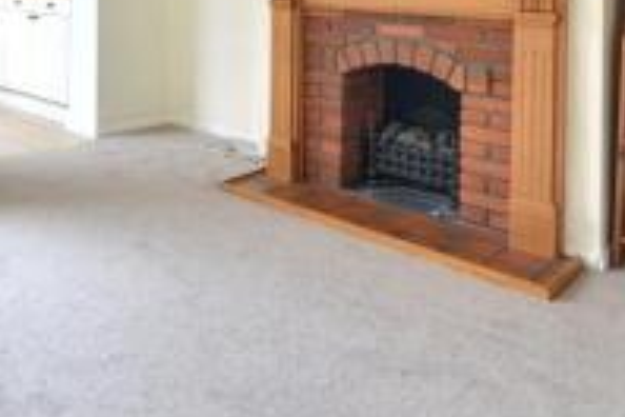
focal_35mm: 36
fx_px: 625
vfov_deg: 32.0
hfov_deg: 49.7
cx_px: 117
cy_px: -55
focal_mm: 10
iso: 200
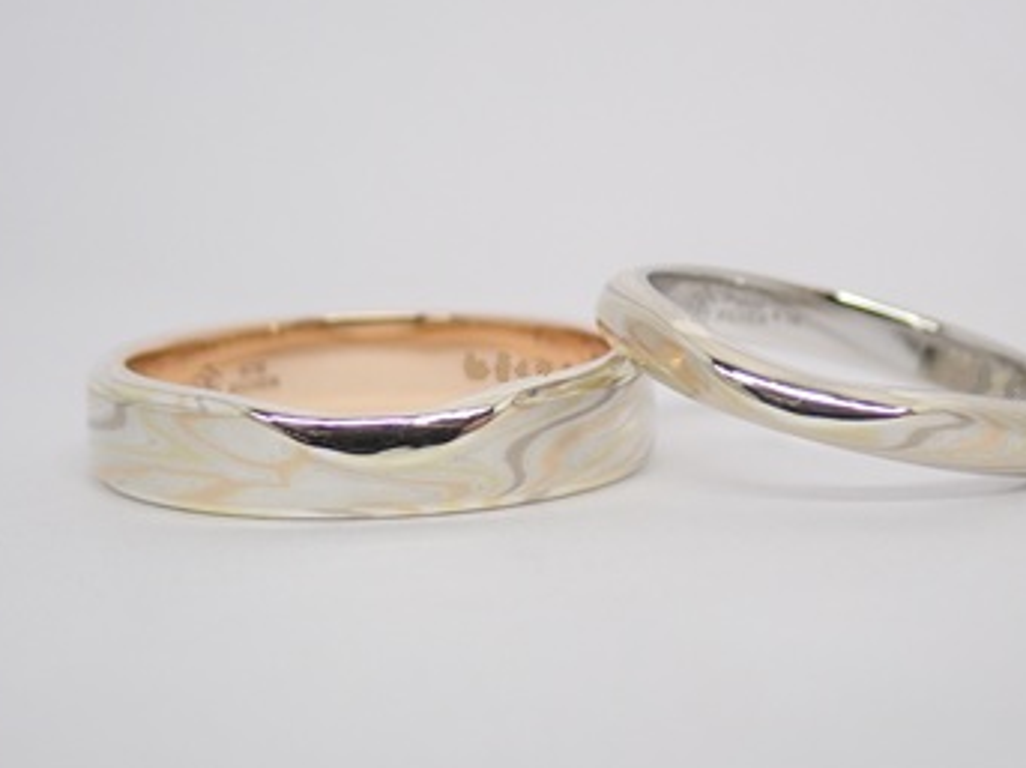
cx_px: 580
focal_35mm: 101
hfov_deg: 19.4
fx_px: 2993
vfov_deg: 14.6
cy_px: 408
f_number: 4.1
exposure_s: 1/100
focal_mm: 13.65
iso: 200
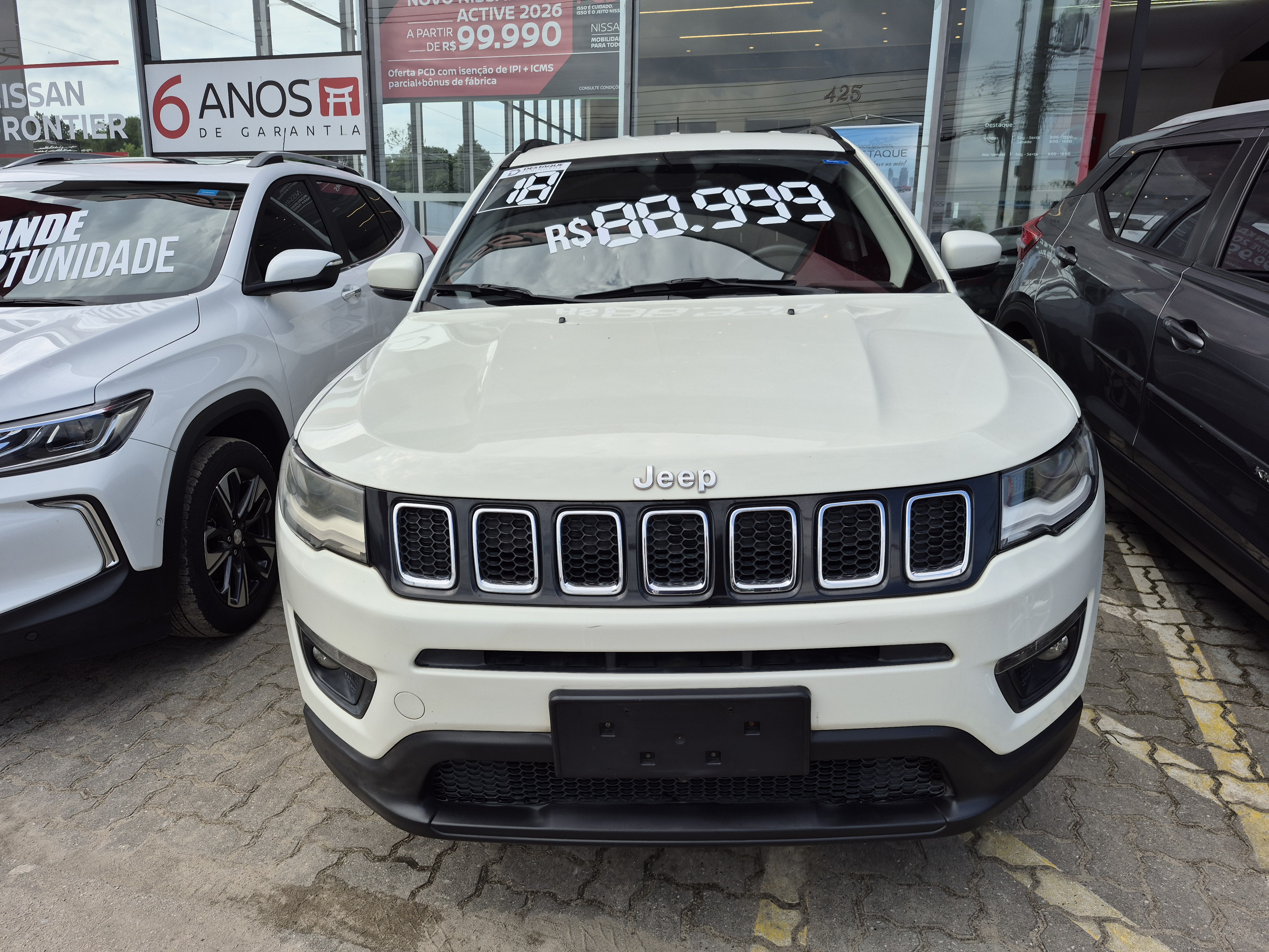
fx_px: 843
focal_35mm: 23
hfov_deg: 73.9
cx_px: 634
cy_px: 476
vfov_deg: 58.9
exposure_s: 1/1448
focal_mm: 5.4
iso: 25
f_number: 1.8
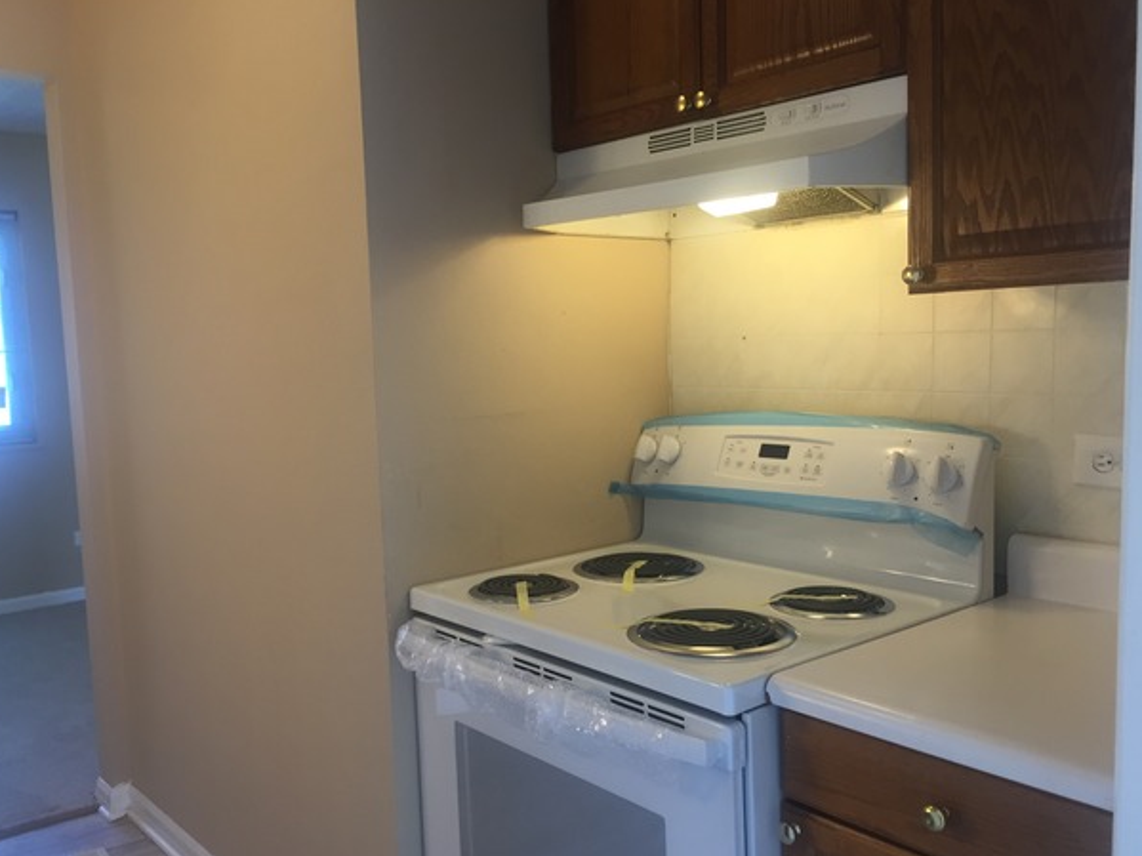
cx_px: 551
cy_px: 446
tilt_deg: -5.7
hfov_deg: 58.3
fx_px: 1023
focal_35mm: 31
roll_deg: +2.0
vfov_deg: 45.4
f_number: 2.2
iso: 32
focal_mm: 4.15
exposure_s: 1/30
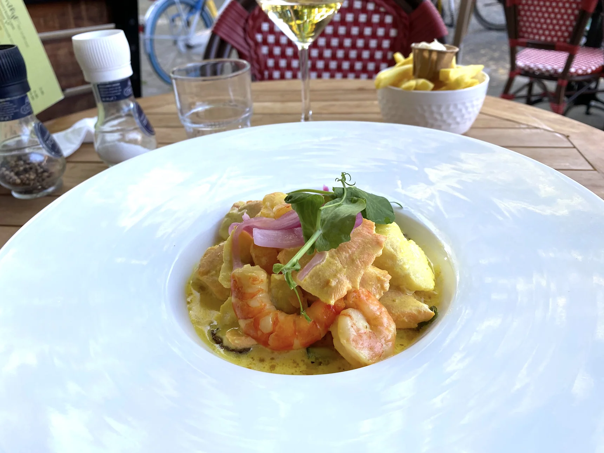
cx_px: 302
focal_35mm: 26
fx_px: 454
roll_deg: +1.5
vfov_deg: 53.1
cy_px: 226
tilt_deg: -32.1
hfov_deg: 67.3
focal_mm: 4.25
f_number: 1.8
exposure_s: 1/194
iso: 32
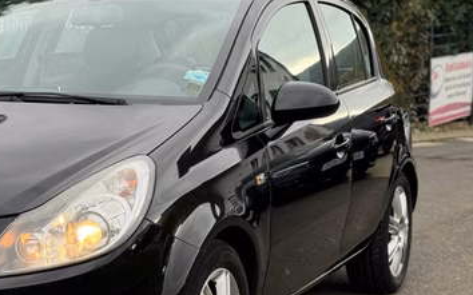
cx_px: 47
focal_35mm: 92
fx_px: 1186
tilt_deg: -10.8
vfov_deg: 14.1
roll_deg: +1.5
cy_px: 223
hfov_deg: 22.0
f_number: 1.78
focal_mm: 6.76
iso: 64
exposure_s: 1/255
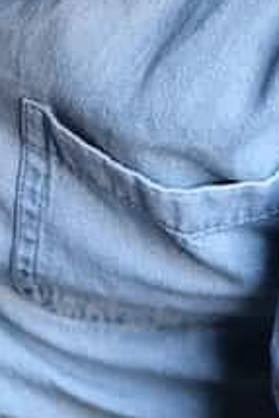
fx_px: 3667
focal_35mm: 316
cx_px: -425
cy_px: 390
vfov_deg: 6.5
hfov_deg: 4.3
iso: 320
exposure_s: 1/180
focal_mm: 35
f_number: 2
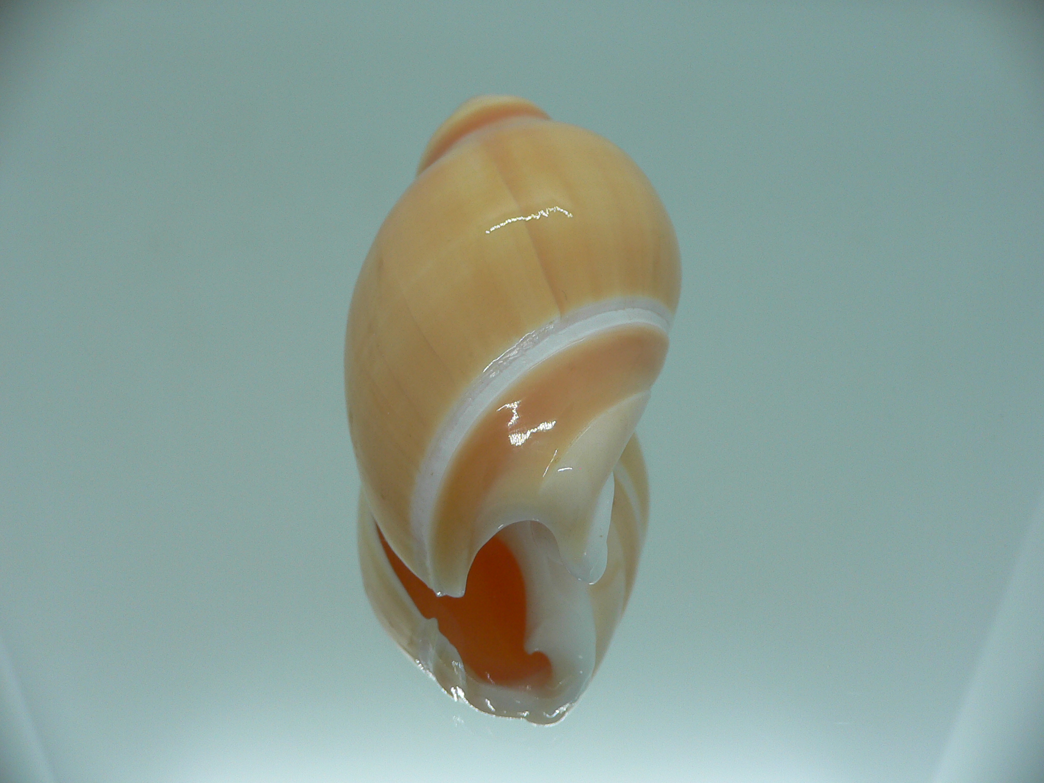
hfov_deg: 52.6
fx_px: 1056
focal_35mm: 35
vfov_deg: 40.7
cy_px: 392
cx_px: 522
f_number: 2.8
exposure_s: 1/60
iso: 80
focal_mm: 4.6
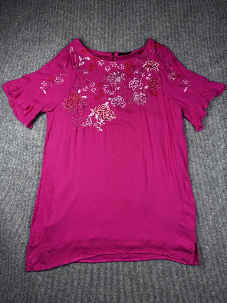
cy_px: 152
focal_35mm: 24
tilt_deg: -57.0
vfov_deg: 71.6
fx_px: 210
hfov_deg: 56.8
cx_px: 114
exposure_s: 1/255
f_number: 1.78
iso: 64
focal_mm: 6.76
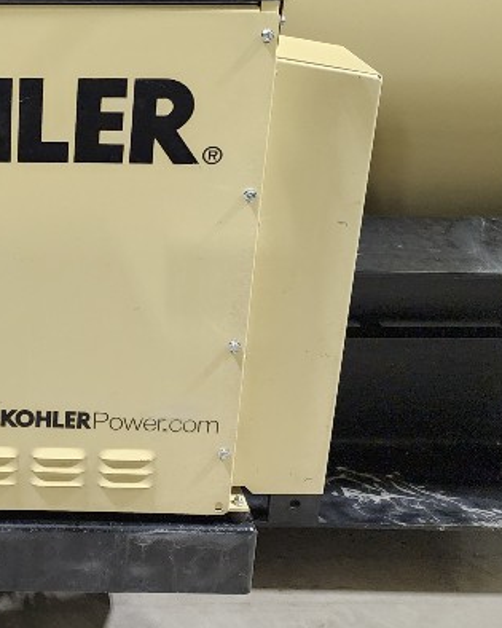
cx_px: -62
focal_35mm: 57
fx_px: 1059
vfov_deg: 32.4
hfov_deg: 24.7
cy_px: 156
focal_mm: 6.4
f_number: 1.8
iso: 640
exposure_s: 1/120
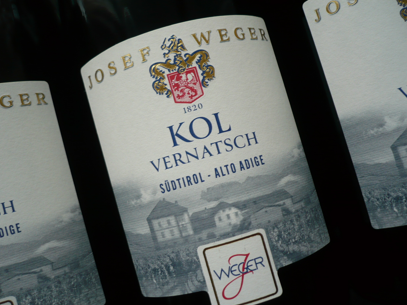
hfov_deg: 51.4
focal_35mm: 36
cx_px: 200
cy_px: 150
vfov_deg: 39.7
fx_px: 423
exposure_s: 1/50
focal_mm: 5.8
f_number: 2.8
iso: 100
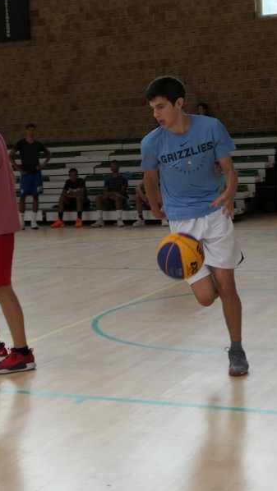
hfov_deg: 18.0
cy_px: 210
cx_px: 165
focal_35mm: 67
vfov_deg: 31.4
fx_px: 874
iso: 250
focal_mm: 15.4
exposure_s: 1/250
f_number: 2.8
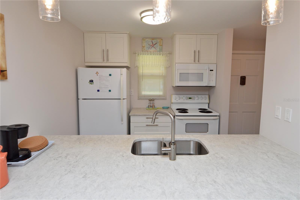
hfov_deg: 90.1
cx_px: 150
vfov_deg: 67.3
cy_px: 100
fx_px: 150
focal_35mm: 18
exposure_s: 1/100
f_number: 5
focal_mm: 12
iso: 400
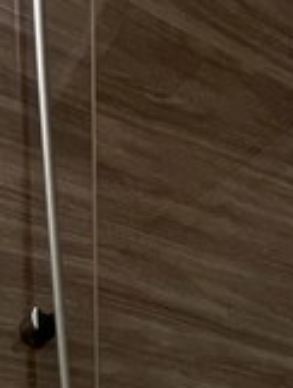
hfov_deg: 21.1
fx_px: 777
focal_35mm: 69
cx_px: 235
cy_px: 683
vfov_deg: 20.6
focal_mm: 1.55
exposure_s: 1/50
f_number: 2.4
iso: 400
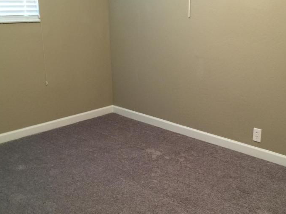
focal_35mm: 44
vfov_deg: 32.9
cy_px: 115
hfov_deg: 42.7
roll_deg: -1.5
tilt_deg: -18.4
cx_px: 172
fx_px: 363
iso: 64
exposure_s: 1/4
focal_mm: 4.15
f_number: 2.2
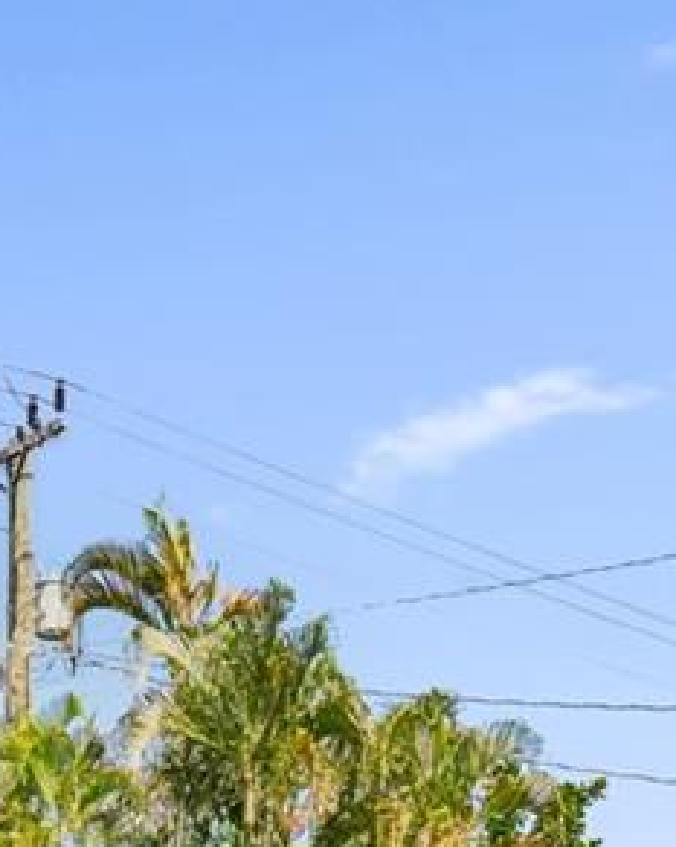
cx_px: 49
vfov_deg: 22.4
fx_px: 1803
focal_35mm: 72
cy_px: 1217
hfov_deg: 20.7
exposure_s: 1/500
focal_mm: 14
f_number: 18
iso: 1250
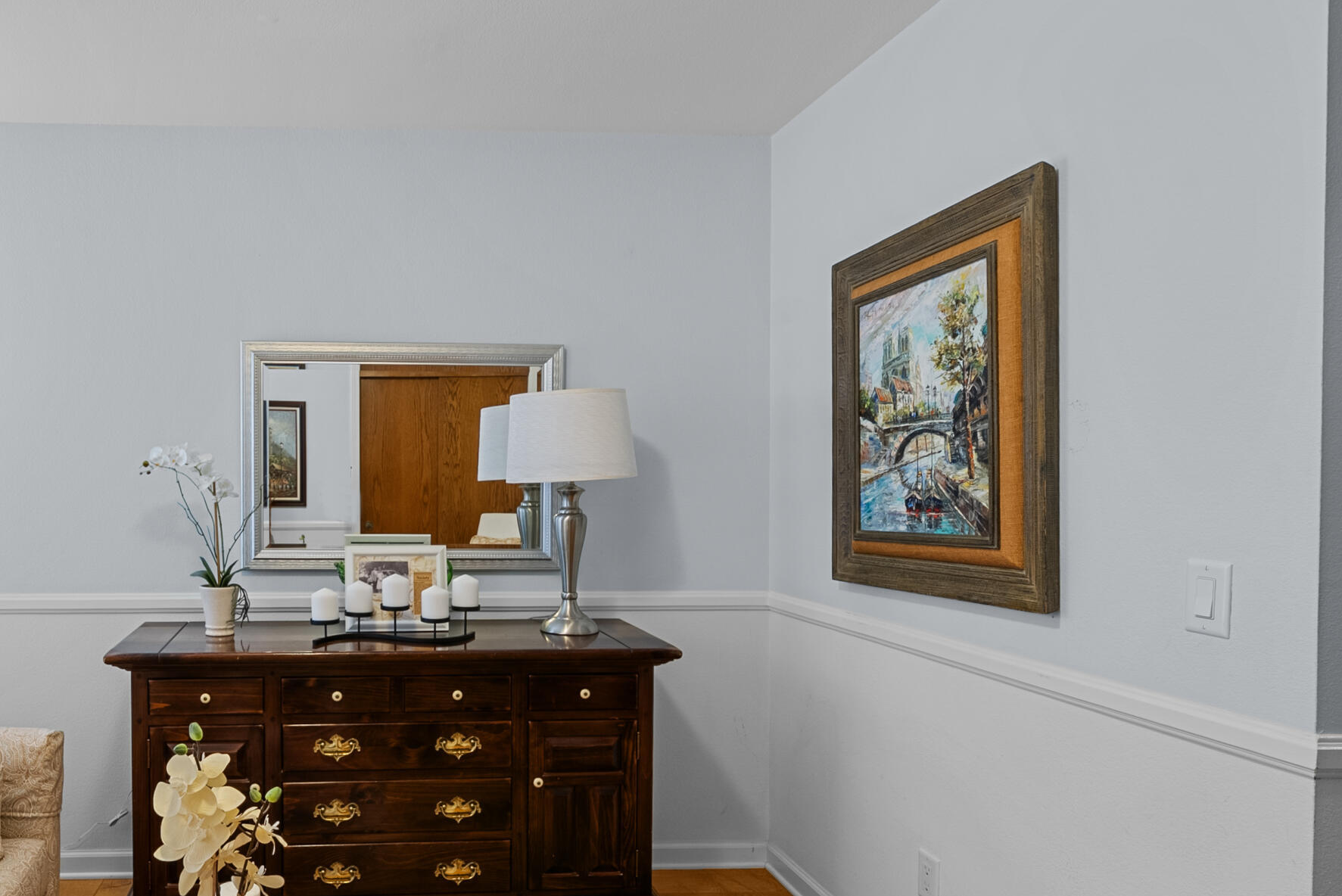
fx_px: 820
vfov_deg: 57.3
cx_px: 391
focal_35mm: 22
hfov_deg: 74.7
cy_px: 454
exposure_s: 1
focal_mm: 13
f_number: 8
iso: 100
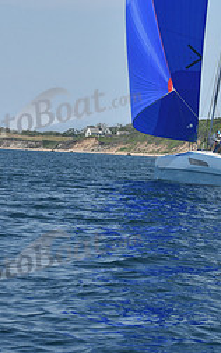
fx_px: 2073
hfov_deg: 6.1
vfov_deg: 9.7
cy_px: 25
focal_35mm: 215
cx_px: 215
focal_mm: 92
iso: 320
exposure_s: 1/1600
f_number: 8
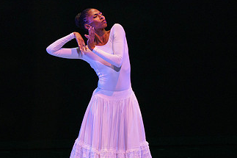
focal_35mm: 719
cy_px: 86
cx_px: 106
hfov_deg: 2.9
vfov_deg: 1.9
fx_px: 4731
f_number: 6.3
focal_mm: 400
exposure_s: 1/400
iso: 5000
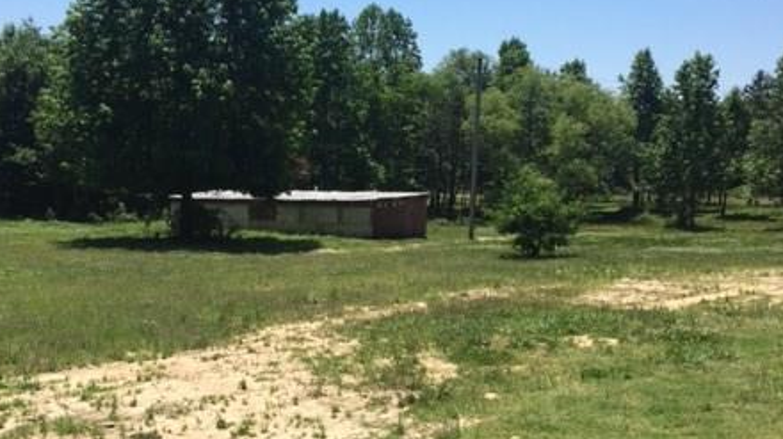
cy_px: 243
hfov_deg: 44.6
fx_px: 955
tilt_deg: -8.2
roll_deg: -2.9
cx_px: 370
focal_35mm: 46
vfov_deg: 25.9
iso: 32
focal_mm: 4.15
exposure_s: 1/1980
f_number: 2.2
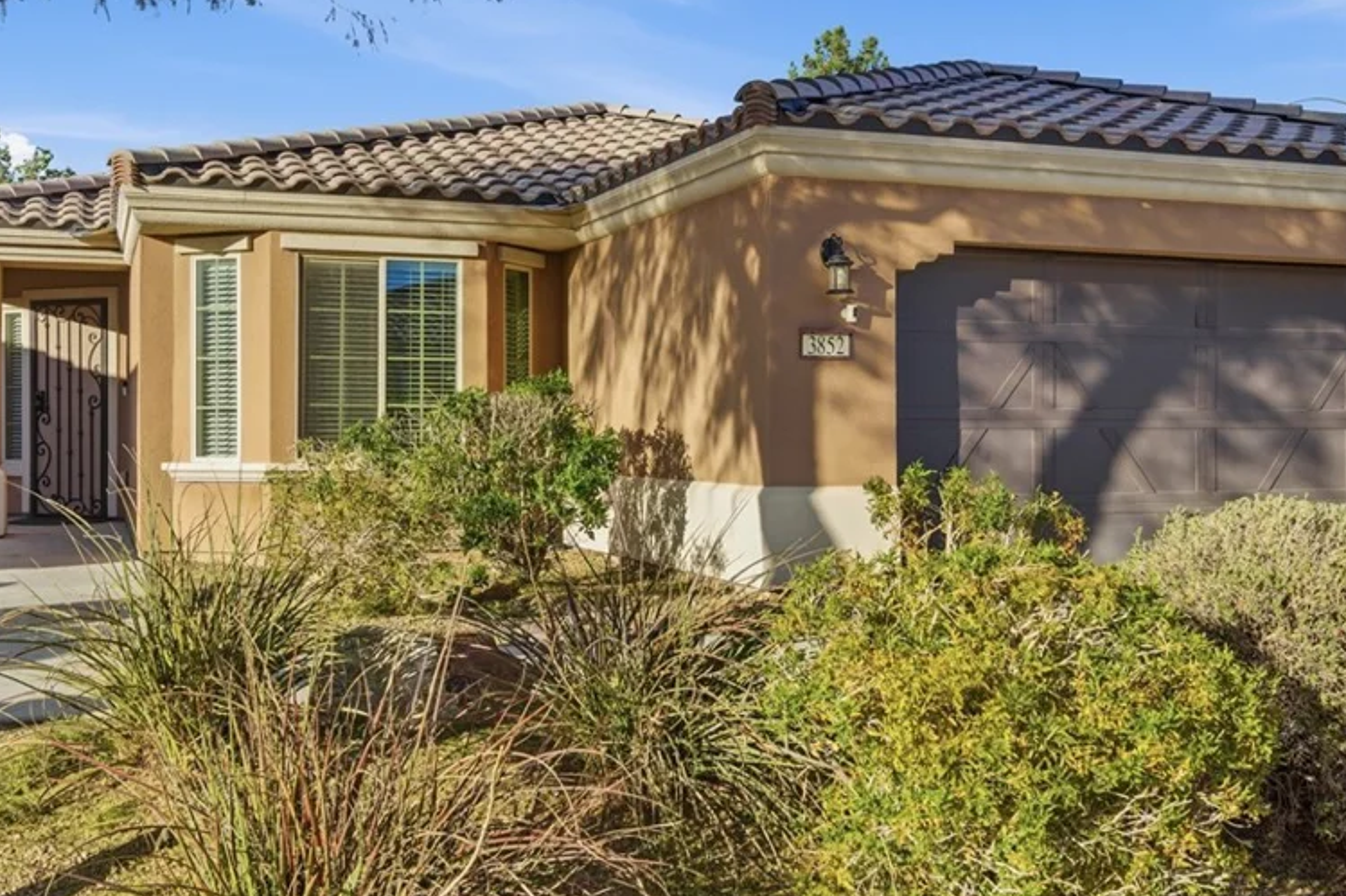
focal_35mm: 41
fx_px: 1533
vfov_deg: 32.4
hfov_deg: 47.4
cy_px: 307
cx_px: 726
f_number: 9
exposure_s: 1/5000
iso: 800
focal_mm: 30
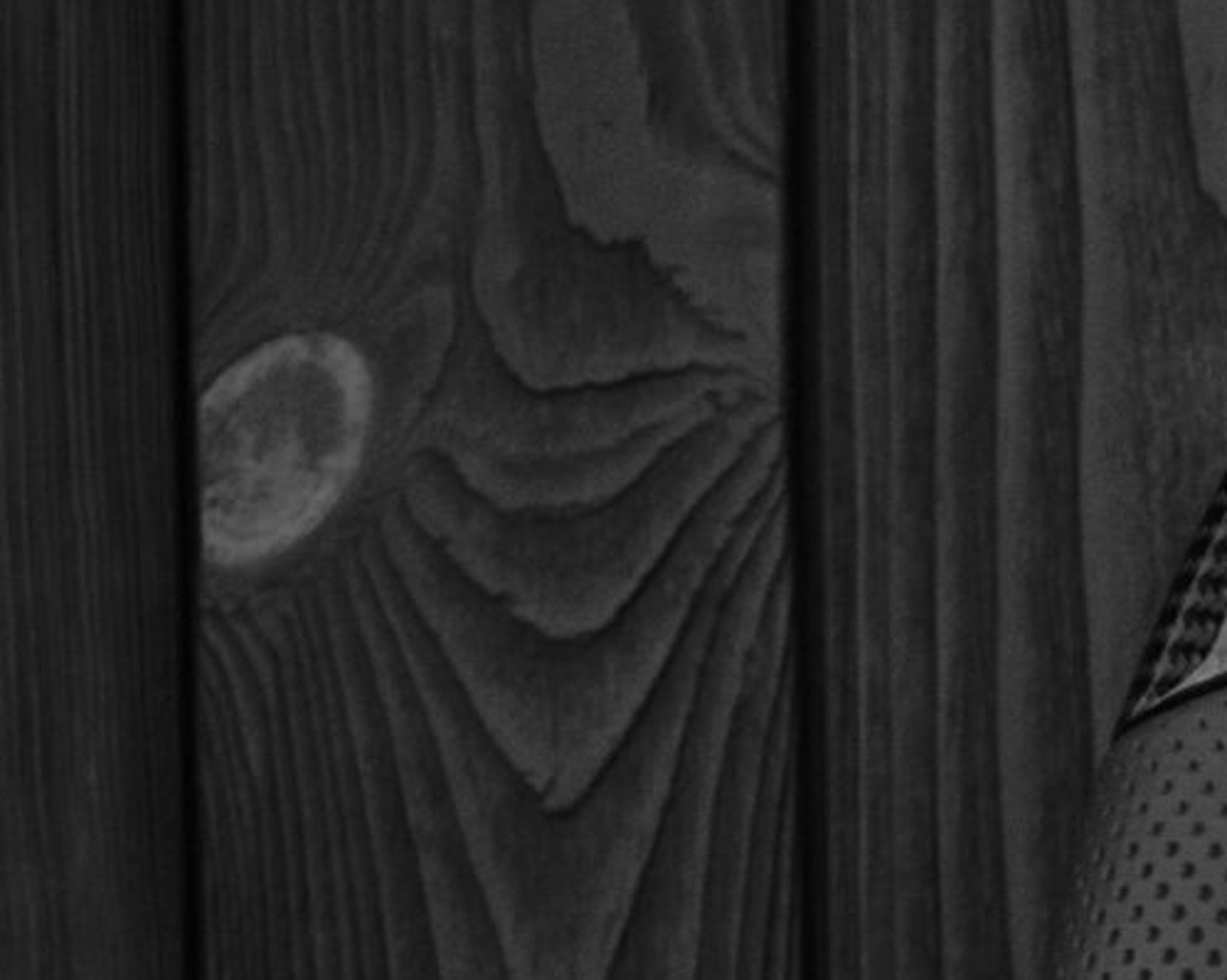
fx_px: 9199
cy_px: 1360
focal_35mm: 253
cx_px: 3077
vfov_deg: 6.0
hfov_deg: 7.1
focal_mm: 35
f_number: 6.3
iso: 500
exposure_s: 1/125
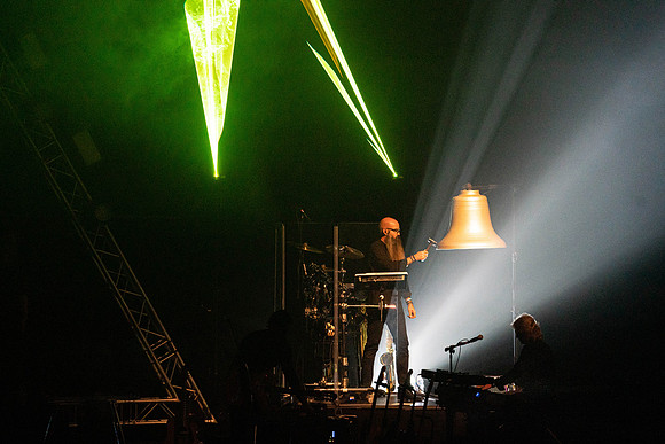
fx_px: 3695
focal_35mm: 200
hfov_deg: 10.3
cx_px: 332
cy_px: 222
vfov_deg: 6.9
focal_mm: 200
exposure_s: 1/250
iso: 6400
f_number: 5.6
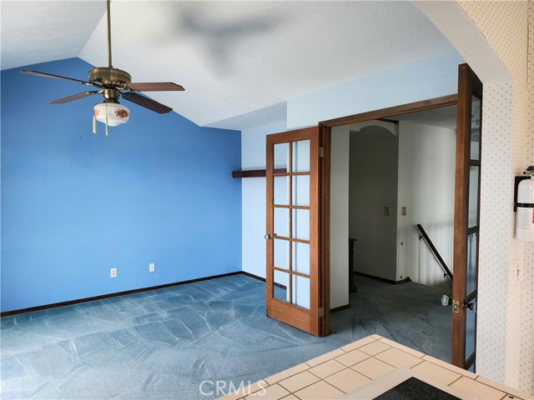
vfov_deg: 58.9
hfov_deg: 73.9
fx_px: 355
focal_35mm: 23
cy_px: 200
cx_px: 267
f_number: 1.8
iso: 100
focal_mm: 6.4
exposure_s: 1/182
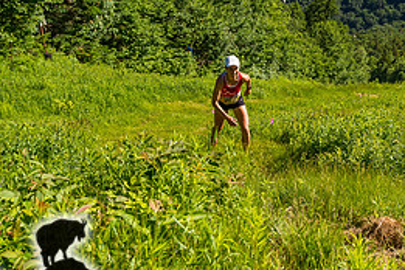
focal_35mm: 71
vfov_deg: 19.1
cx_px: 371
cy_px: 95
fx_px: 799
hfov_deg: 27.4
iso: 100
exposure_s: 1/250
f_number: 6.3
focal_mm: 32
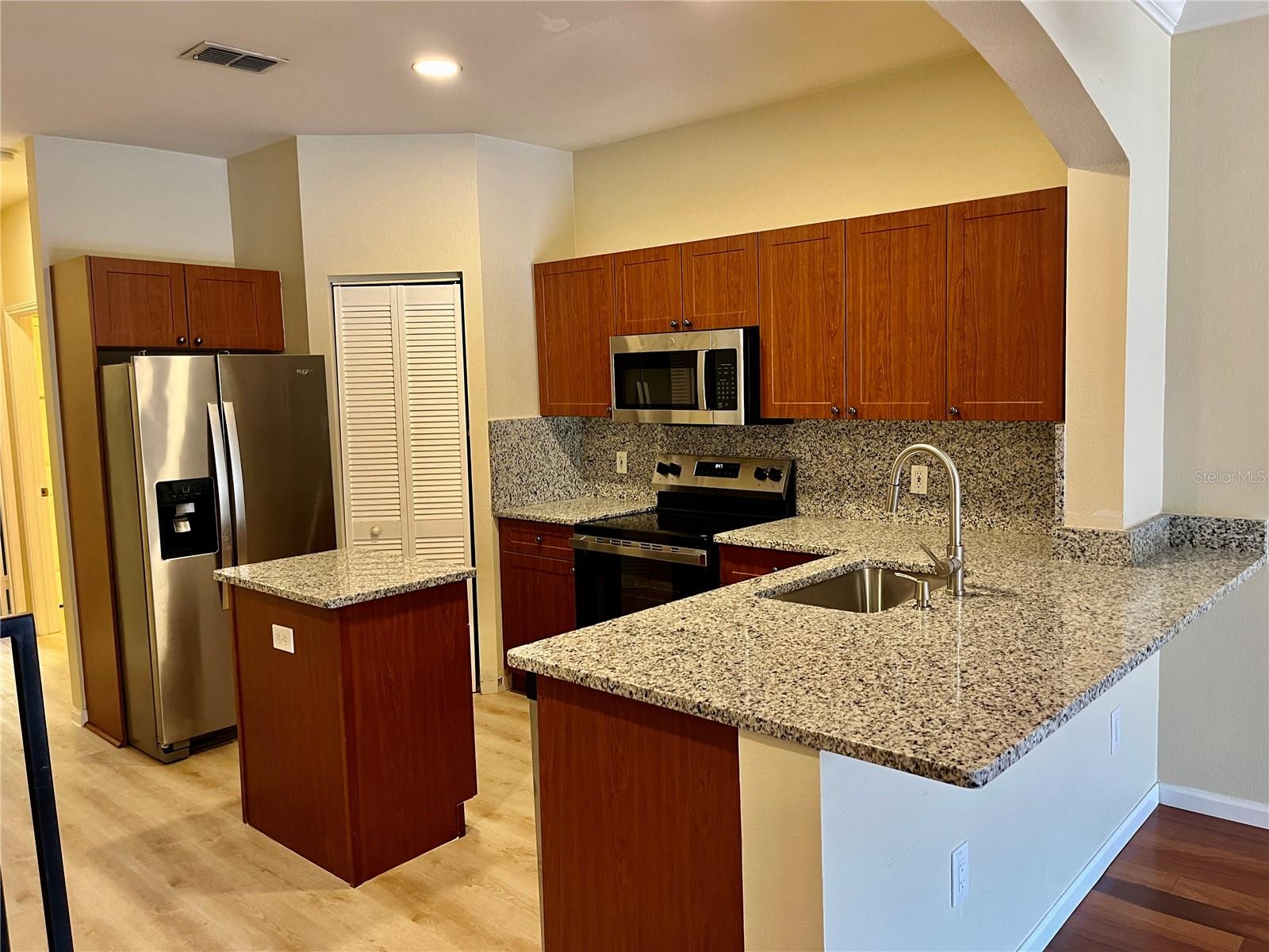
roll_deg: +2.5
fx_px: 953
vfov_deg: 53.1
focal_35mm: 26
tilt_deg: -5.2
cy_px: 476
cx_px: 634
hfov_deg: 67.3
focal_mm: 5.1
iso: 200
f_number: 1.6
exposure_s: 1/60
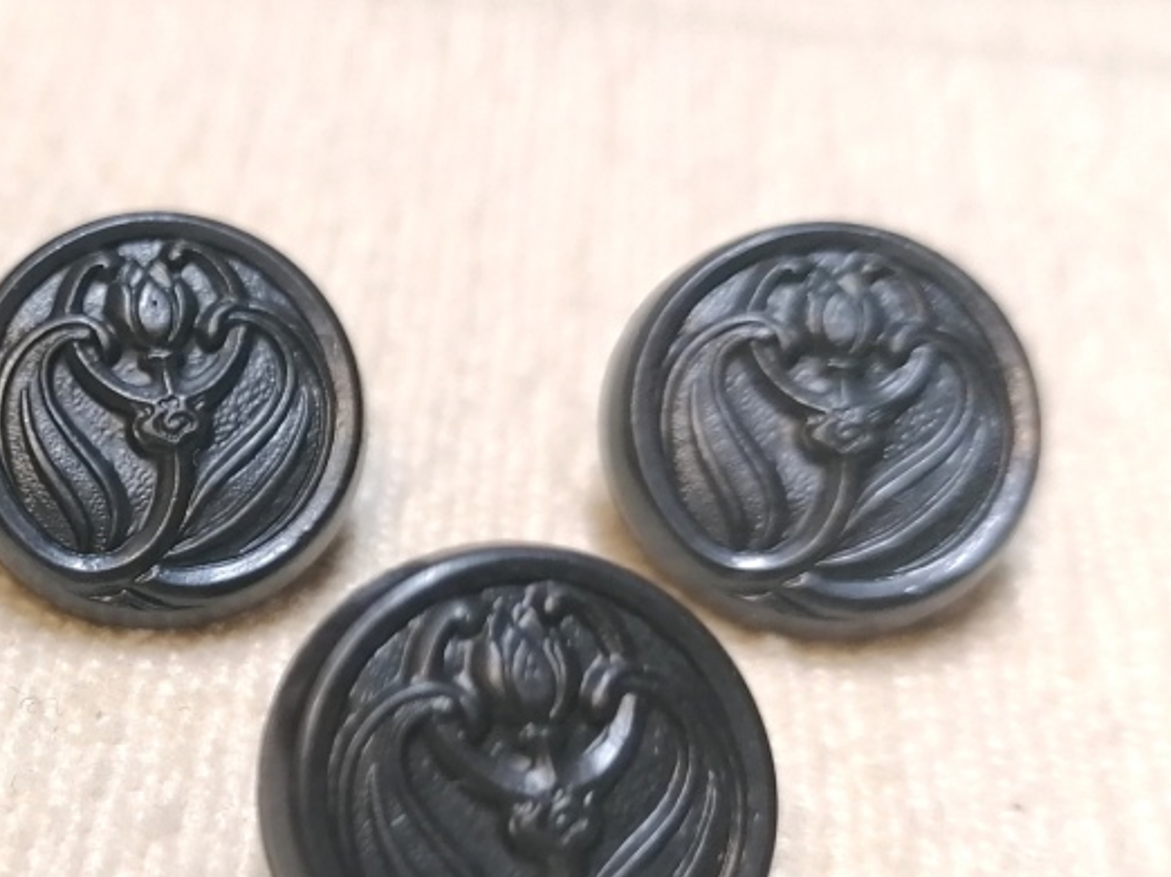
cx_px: 38
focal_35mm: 53
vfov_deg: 27.1
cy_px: 675
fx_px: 1792
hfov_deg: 33.5
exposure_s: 1/50
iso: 160
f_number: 1.8
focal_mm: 4.75
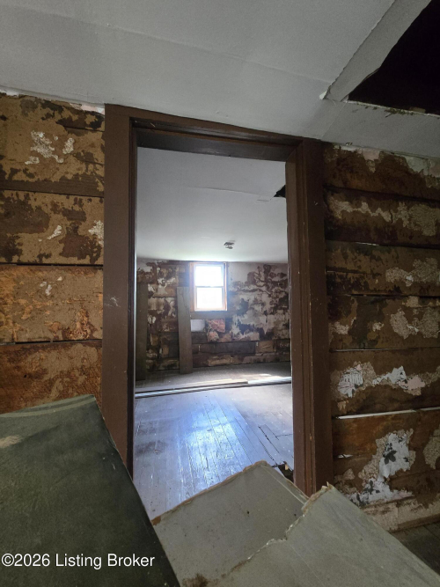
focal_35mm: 13
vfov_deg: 106.2
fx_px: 220
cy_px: 294
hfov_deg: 89.9
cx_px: 220
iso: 1000
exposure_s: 1/60
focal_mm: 2.2
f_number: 2.2
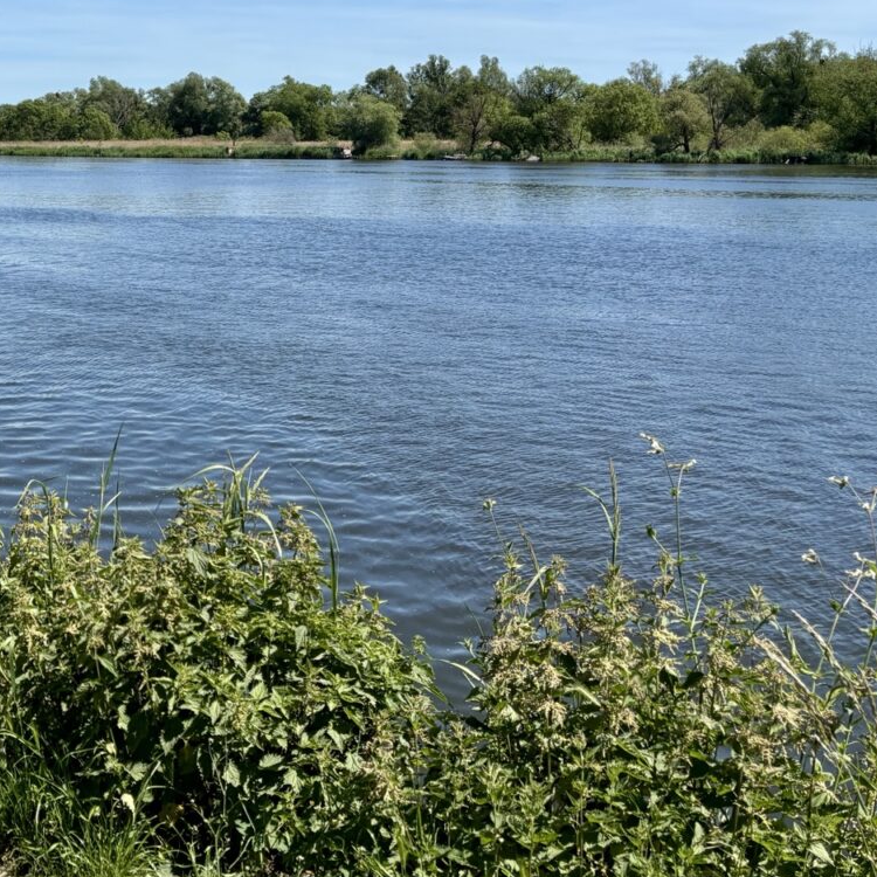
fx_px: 1405
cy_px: 234
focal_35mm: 49
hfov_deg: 32.6
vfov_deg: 34.1
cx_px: 53
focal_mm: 5.96
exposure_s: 1/3650
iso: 50
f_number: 1.6
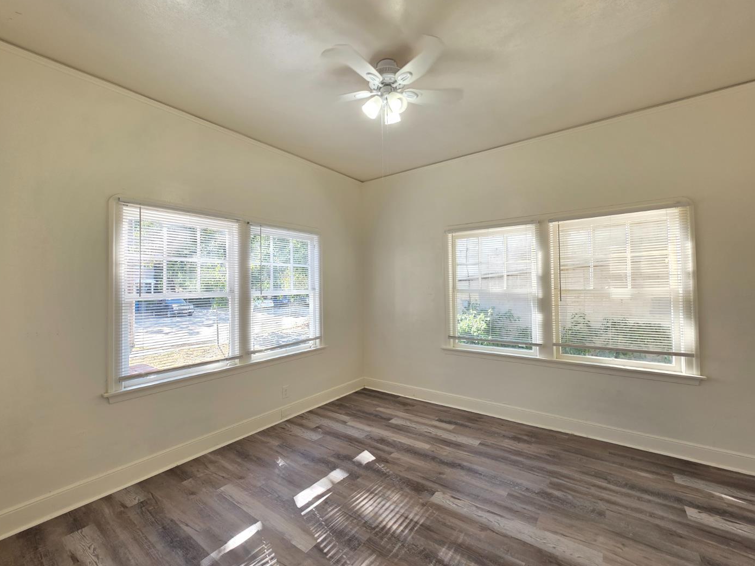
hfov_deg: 102.0
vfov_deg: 85.7
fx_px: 305
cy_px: 281
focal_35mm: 14
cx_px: 364
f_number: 1.9
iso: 50
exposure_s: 1/120
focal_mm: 2.2
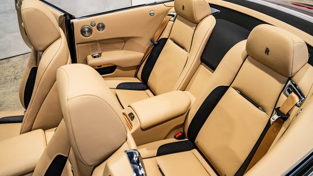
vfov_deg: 42.9
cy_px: 90
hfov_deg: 69.9
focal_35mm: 27
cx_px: 157
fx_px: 224
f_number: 4
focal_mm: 24
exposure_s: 1/80
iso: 1250
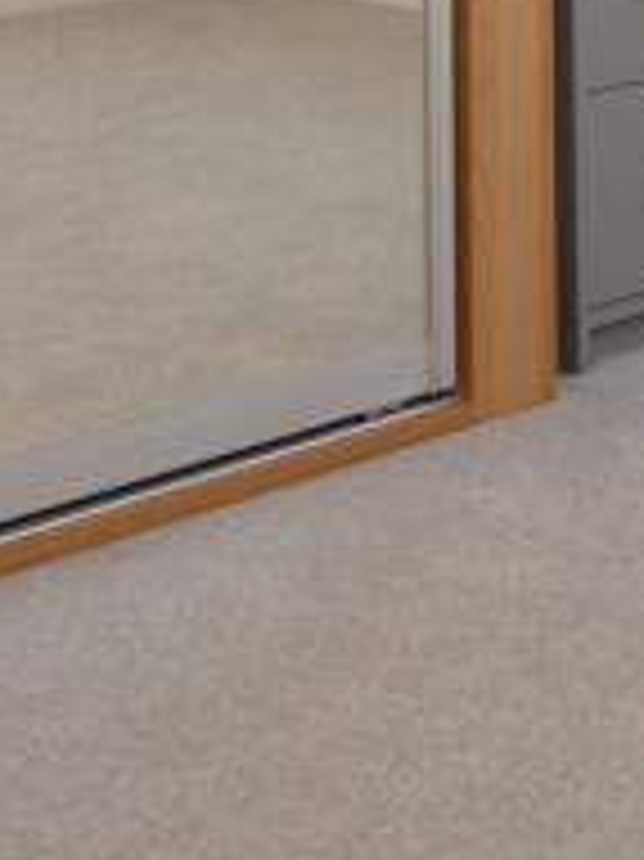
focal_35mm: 101
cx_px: 1144
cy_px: -444
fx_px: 2498
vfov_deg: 17.5
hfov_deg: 13.3
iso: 360
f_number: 5.6
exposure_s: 1/125
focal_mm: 13
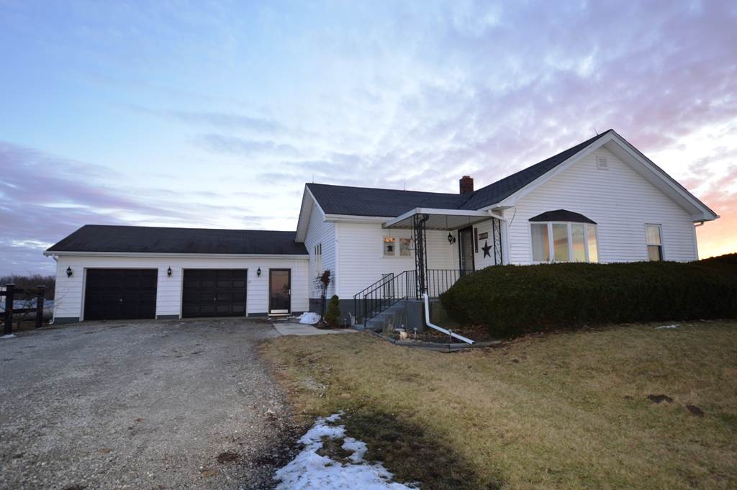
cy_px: 245
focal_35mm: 20
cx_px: 368
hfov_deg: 85.5
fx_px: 399
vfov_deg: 63.1
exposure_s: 1/80
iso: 400
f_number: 4
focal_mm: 13
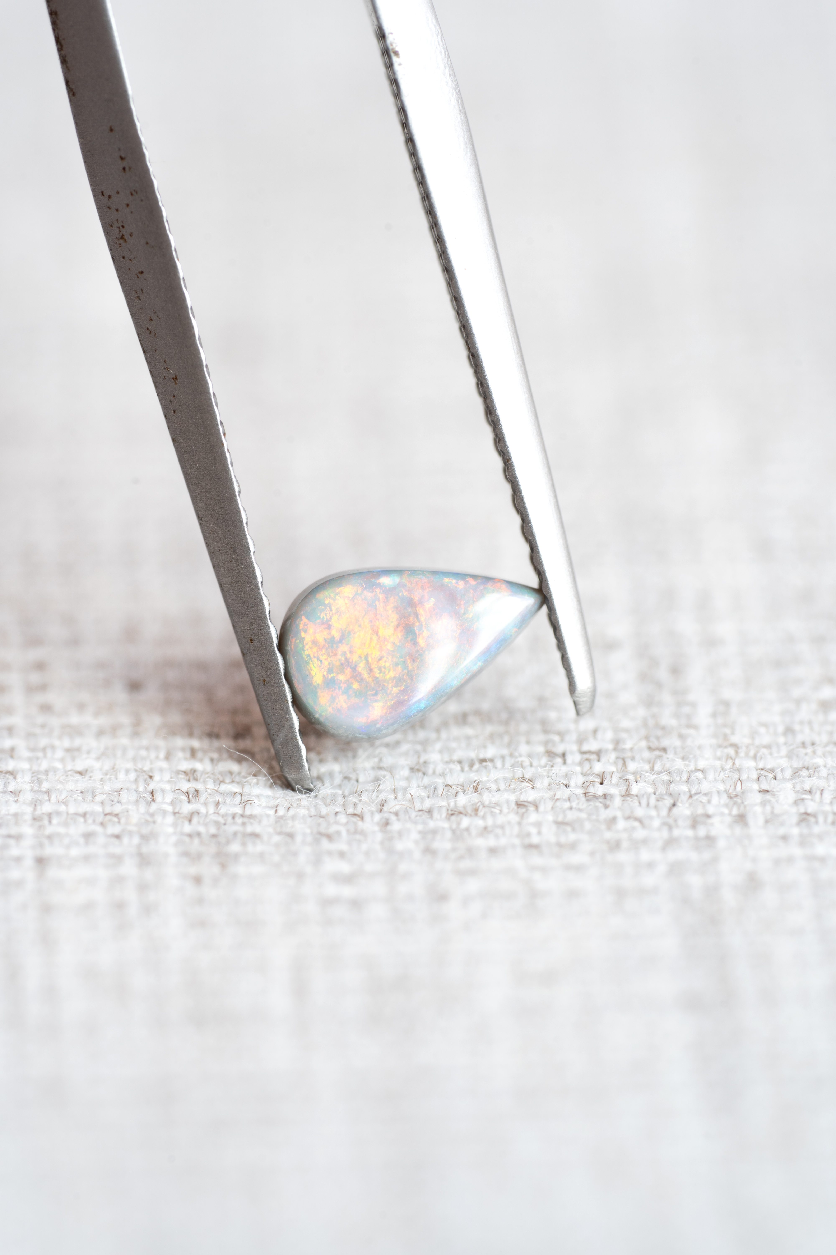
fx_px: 3135
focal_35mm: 90
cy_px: 628
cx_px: 418
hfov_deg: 15.2
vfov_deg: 22.6
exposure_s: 1/6
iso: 100
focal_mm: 90
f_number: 7.1
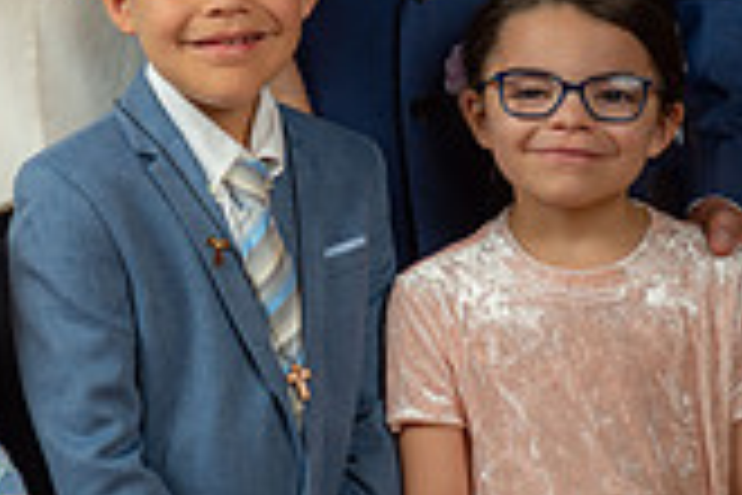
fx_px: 3710
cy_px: 117
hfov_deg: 11.4
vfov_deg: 7.6
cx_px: 245
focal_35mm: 180
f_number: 6.3
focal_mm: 66
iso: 250
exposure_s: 1/200
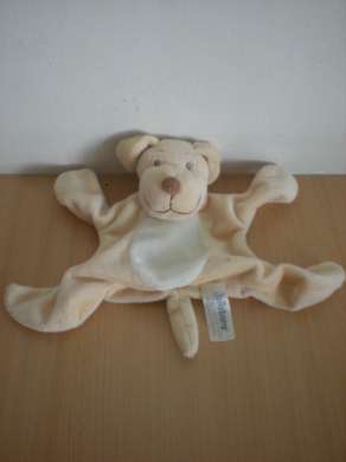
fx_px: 507
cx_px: 173
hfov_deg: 37.7
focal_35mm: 38
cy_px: 231
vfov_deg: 49.0
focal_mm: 6.3
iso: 200
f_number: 3.1
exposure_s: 1/27.4
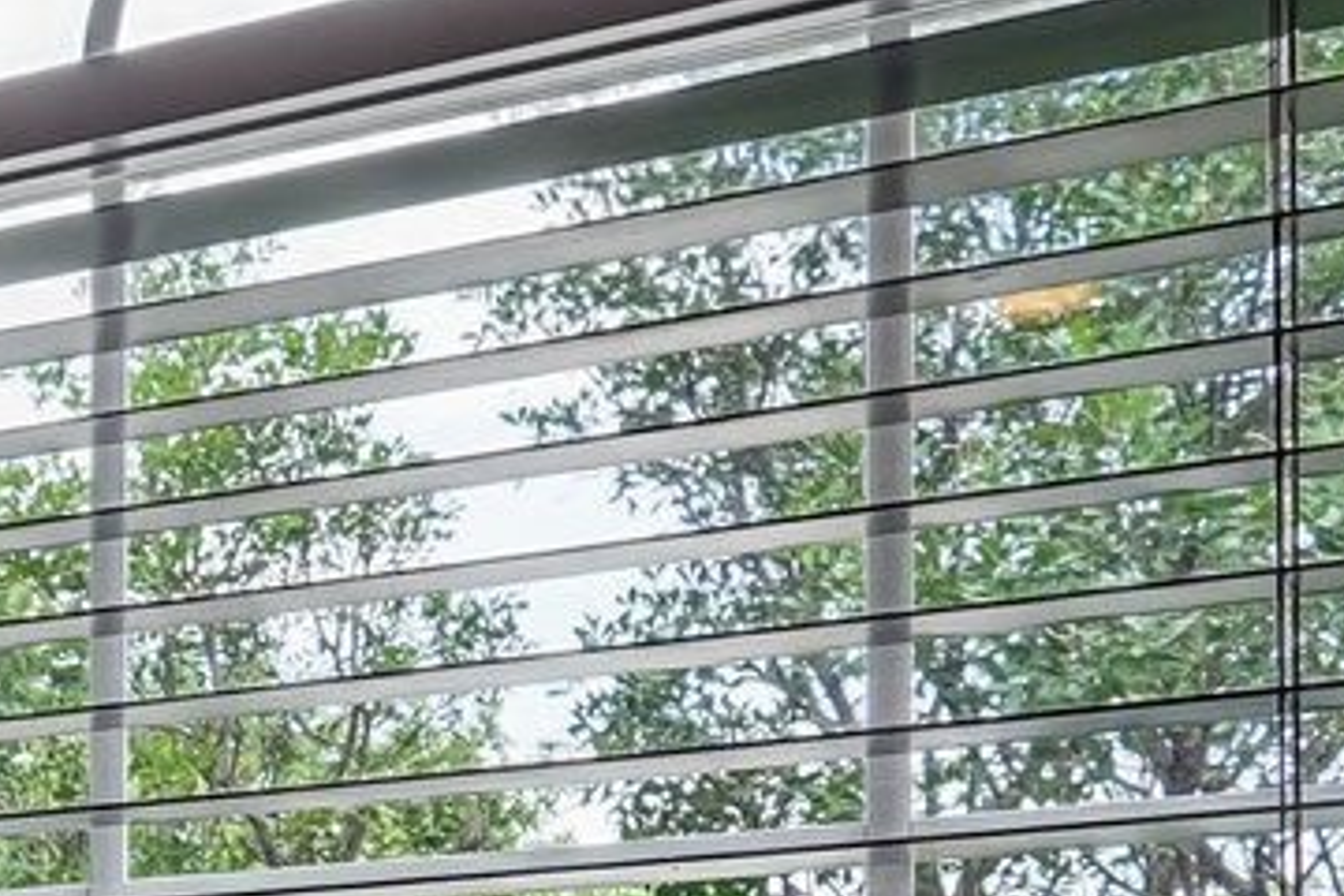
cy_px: 1391
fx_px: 3397
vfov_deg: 14.0
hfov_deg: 15.3
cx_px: -1706
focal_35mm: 91
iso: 400
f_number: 8
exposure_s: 1/60
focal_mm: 16
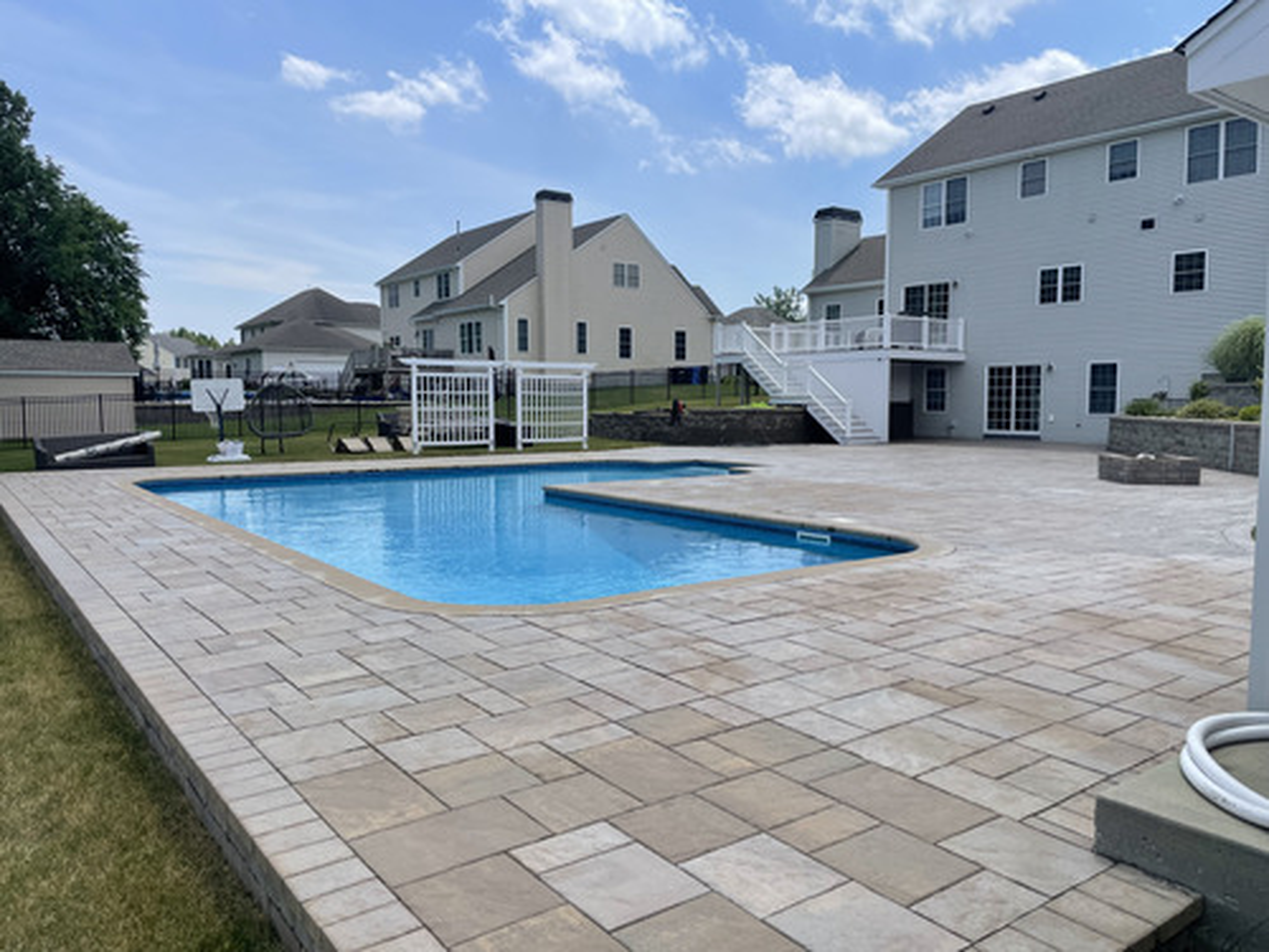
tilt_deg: -3.9
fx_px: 953
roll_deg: -0.5
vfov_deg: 53.1
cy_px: 476
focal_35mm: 26
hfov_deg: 67.3
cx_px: 634
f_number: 1.6
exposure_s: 1/4651
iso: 32
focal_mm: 4.2
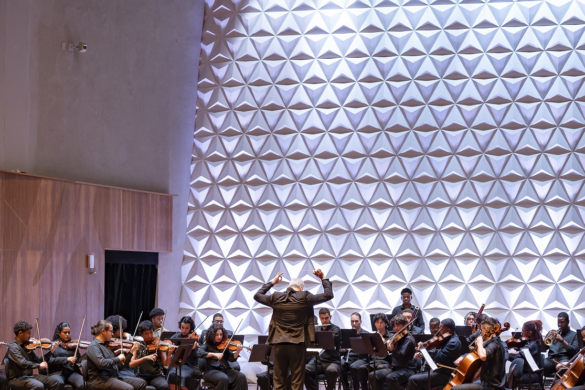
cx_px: 332
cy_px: 163
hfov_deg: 18.1
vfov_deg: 12.1
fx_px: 1836
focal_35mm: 113
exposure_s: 1/160
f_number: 4
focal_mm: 70
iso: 1600
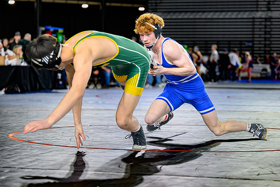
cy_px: 86
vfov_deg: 14.0
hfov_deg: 20.9
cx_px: 157
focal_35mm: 98
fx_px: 759
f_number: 2.8
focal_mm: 85
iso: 2500
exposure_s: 1/800
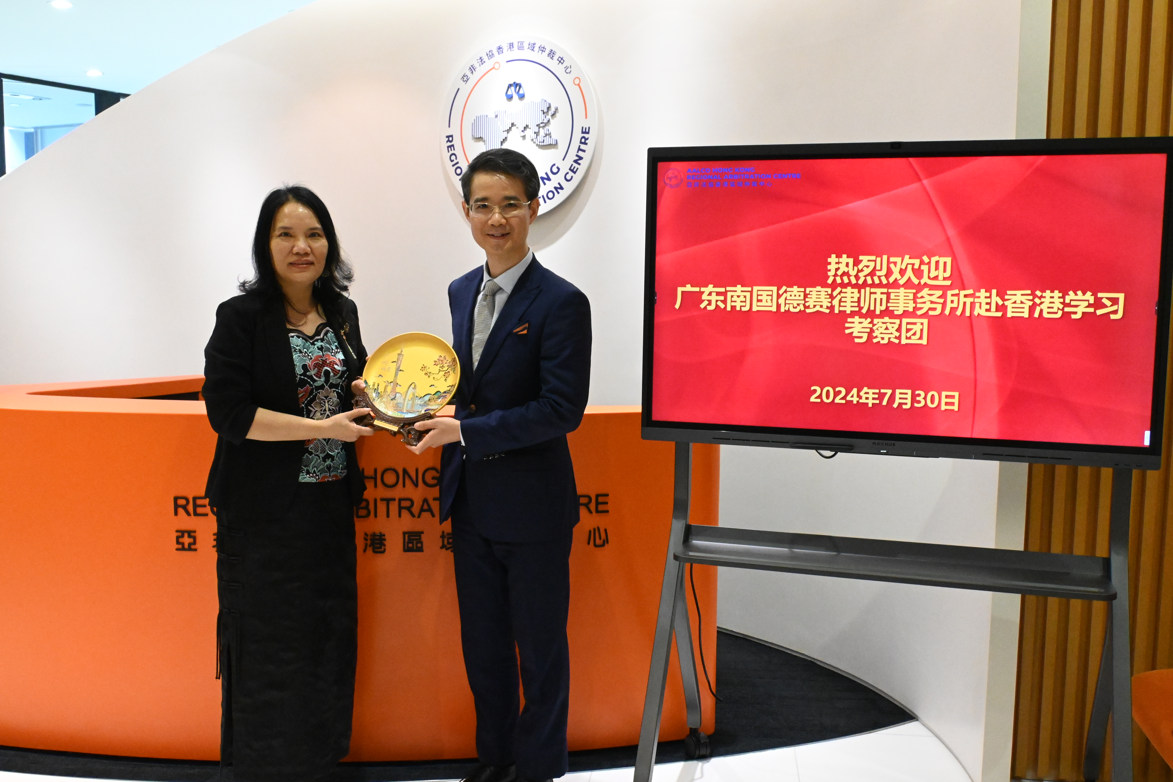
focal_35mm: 34
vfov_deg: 39.1
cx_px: 586
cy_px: 391
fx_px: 1100
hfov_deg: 56.1
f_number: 7.1
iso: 7200
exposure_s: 1/250
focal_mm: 22.5
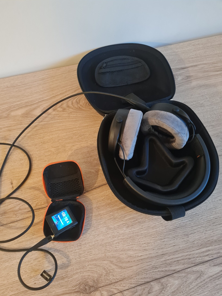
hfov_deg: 53.1
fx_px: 222
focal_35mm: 26
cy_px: 148
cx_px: 111
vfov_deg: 67.3
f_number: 1.8
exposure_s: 1/33
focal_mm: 5.4
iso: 640
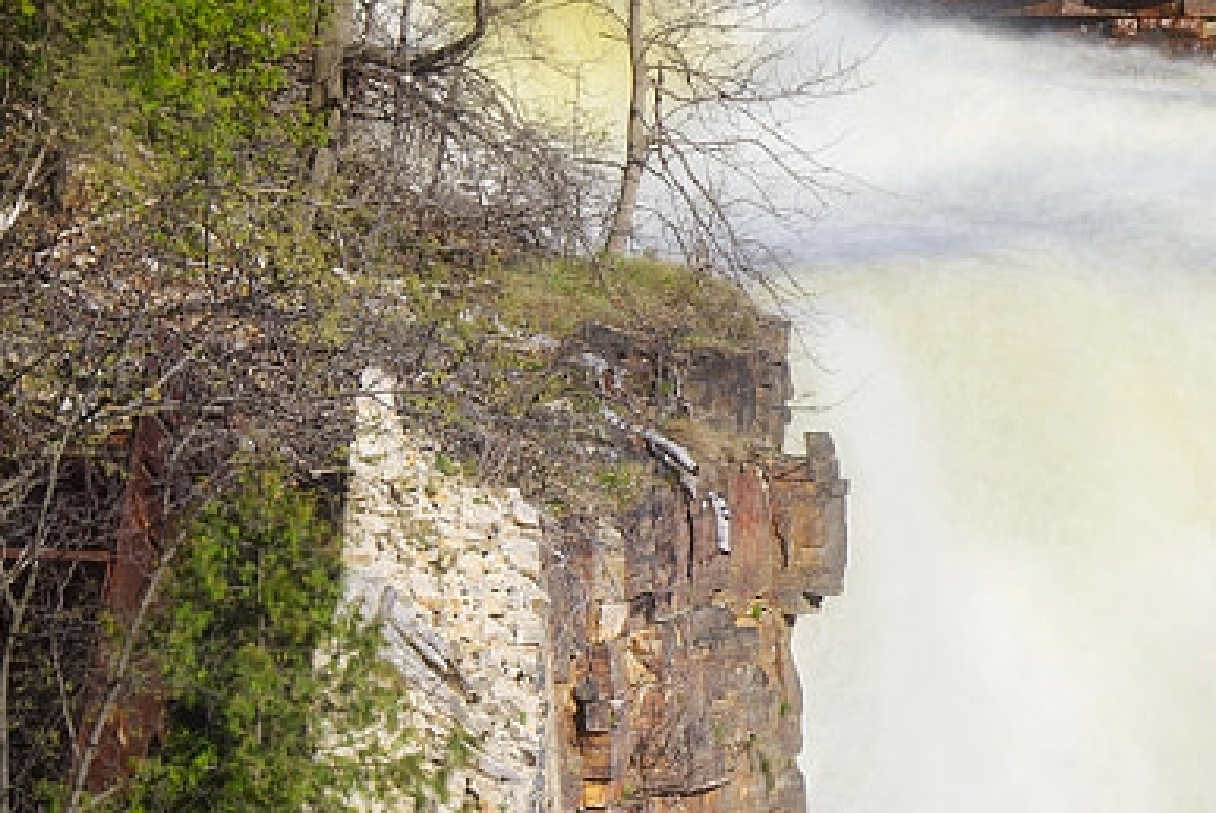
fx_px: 17239
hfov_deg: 4.0
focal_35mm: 510
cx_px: 1903
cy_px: 85
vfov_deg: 2.7
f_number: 9
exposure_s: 1/320
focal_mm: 122.5
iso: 100
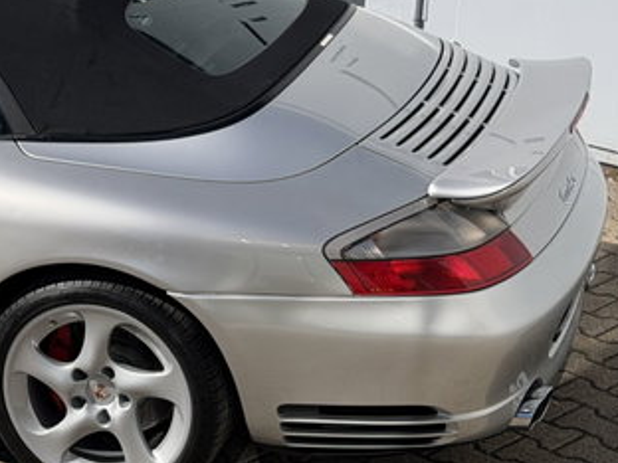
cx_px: -69
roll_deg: -0.4
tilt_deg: -18.9
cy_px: 133
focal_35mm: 118
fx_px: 2107
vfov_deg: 12.5
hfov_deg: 16.2
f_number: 1.78
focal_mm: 6.76
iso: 80
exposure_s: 1/6536
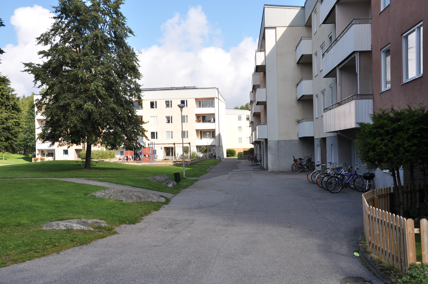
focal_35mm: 40
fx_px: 481
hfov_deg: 48.0
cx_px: 214
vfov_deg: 32.9
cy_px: 142
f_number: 9
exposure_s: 1/320
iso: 200
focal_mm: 27
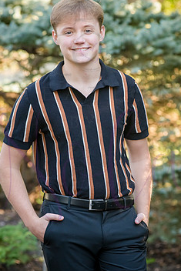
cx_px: 93
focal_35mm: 143
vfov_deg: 14.3
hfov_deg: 9.6
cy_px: 121
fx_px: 1077
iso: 800
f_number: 4.5
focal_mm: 112
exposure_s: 1/320
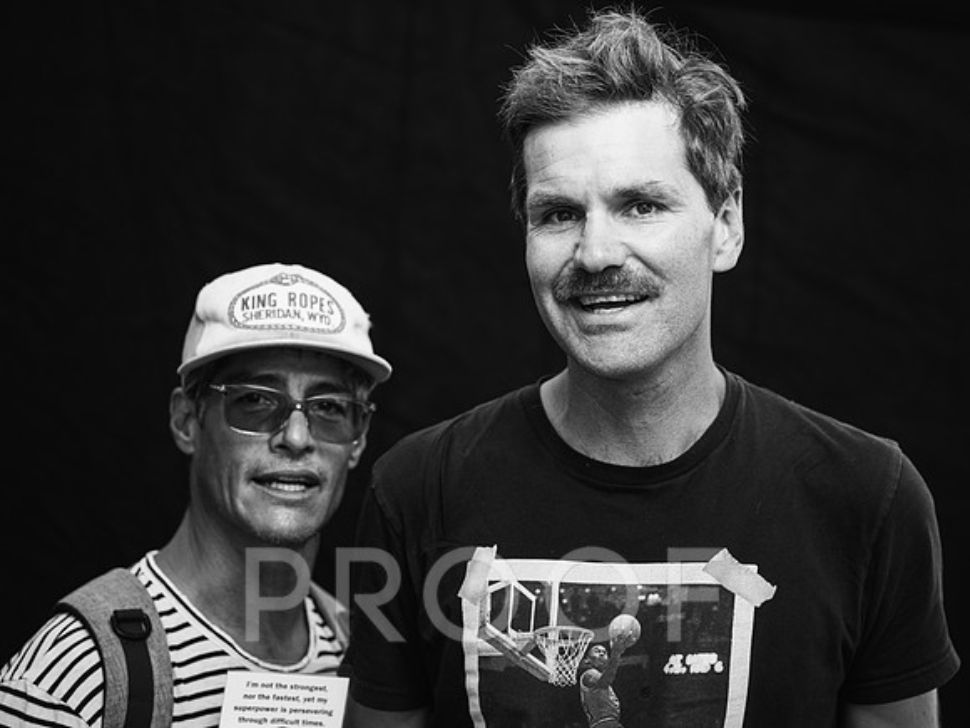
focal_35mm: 63
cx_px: 485
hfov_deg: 30.7
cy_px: 364
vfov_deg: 23.3
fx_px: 1765
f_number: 4
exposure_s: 1/125
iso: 100
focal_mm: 80
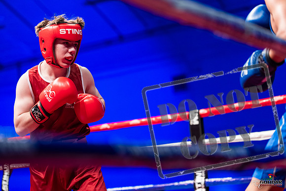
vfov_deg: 16.3
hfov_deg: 24.2
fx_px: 667
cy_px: 96
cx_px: 143
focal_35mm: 84
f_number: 2.5
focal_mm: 84
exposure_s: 1/1000
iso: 3200
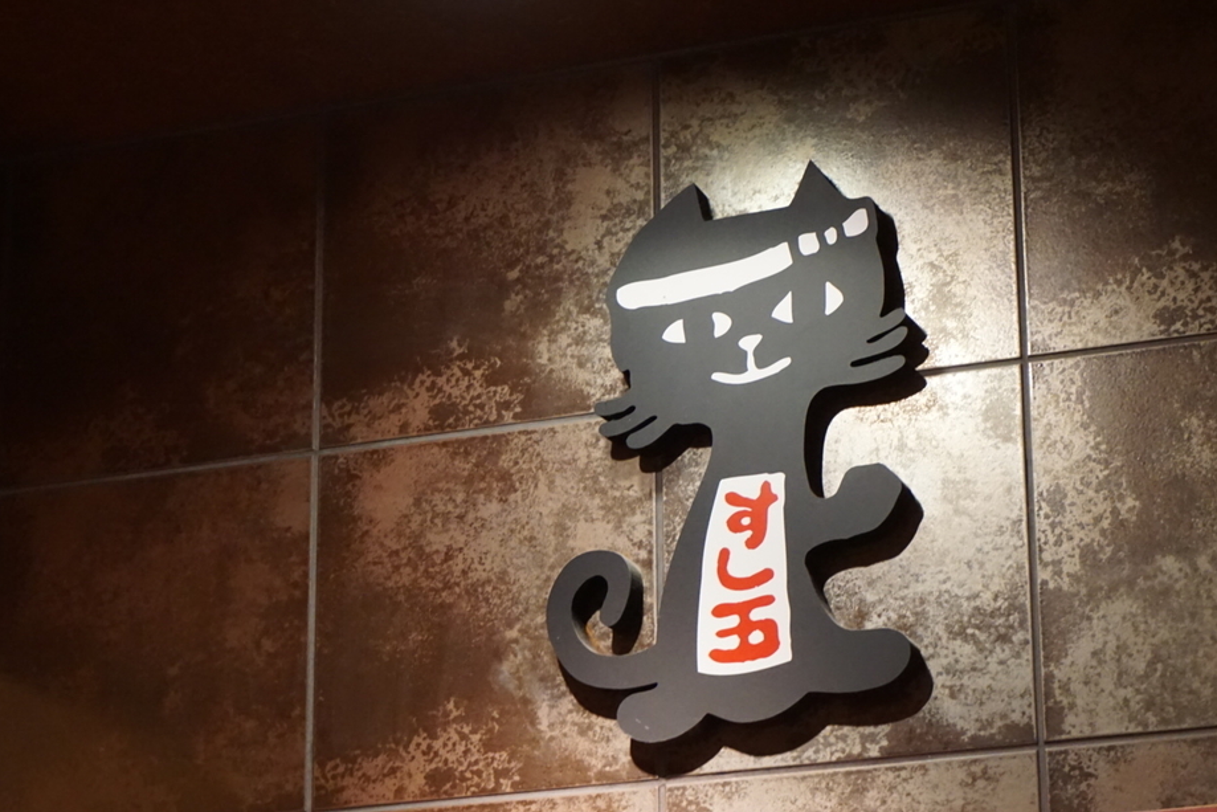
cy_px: 444
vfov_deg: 14.0
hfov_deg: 20.8
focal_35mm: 98
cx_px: 769
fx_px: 3313
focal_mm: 50
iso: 3200
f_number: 5.6
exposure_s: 1/160
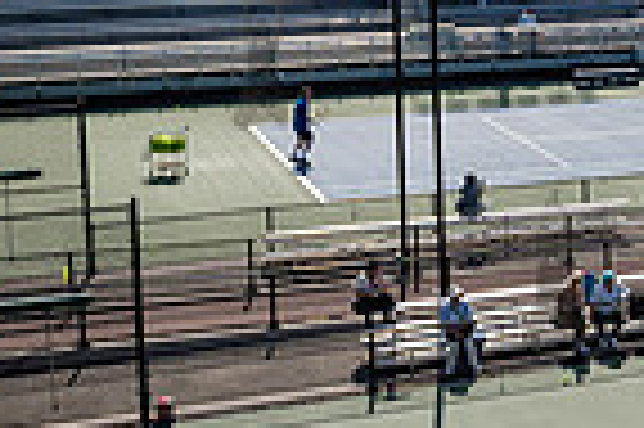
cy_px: 47
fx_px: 1930
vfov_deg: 12.6
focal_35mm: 108
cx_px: 1130
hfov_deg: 16.2
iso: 200
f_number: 8
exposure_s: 1/500
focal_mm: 24
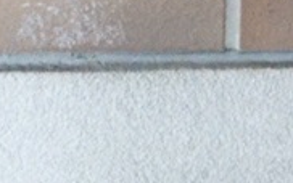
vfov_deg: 1.9
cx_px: 739
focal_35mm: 658
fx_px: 5258
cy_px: -789
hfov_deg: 3.2
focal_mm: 52
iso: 2500
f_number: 8
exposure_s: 1/50
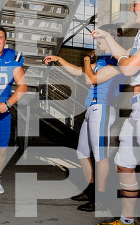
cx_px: 5
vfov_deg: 47.1
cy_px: 102
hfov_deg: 28.8
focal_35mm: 42
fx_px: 257
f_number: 7.1
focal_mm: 24
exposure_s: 1/250
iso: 100
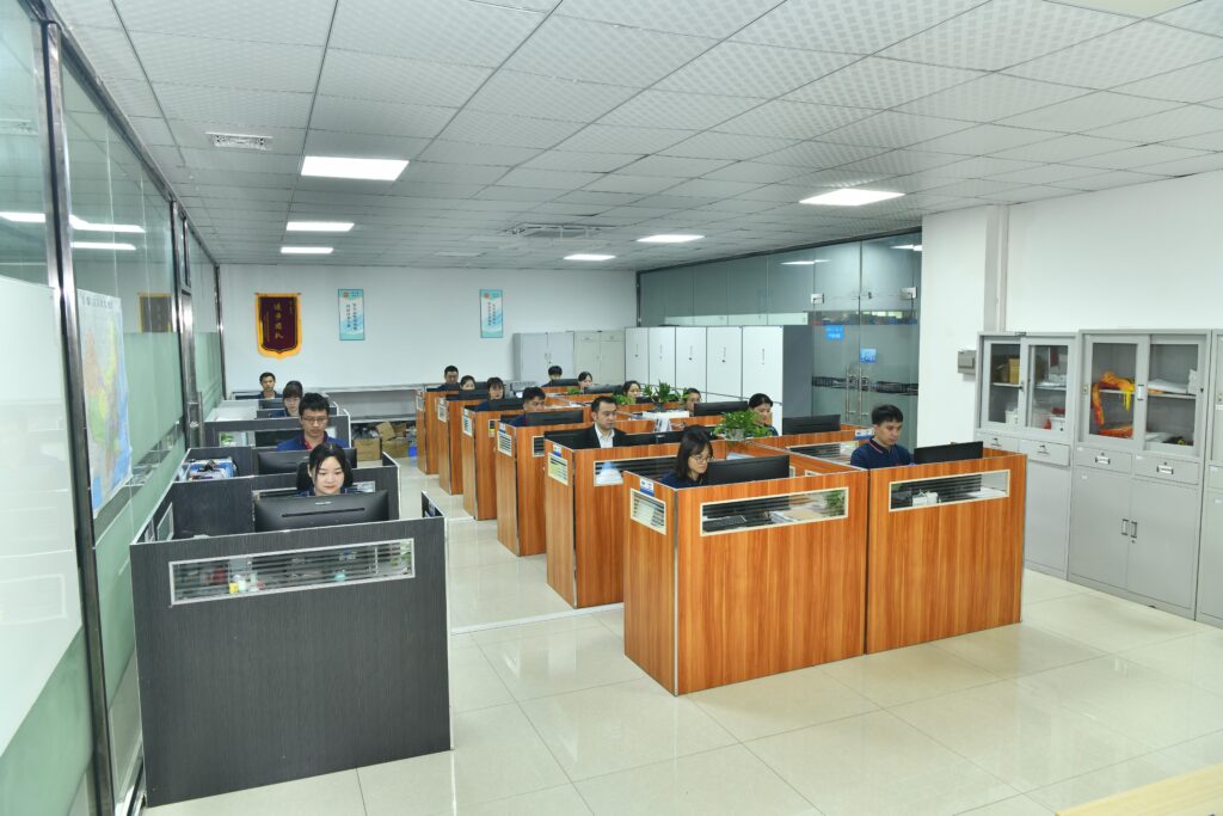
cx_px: 612
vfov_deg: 53.1
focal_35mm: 24
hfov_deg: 73.7
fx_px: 815
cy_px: 408
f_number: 8
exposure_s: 1/20
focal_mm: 24
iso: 400
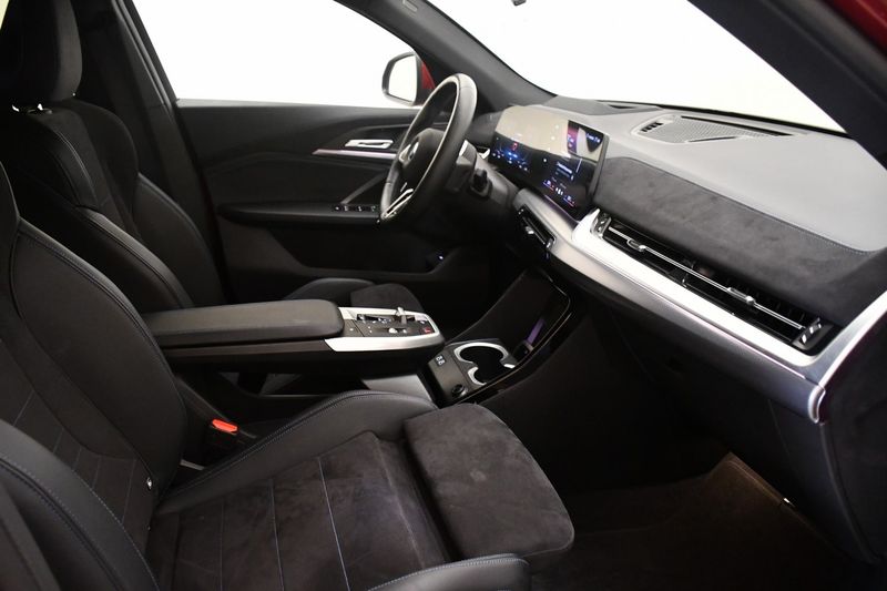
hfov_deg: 67.4
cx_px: 444
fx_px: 665
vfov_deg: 47.9
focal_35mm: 27
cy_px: 296
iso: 5000
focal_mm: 18
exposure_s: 1/60
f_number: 3.5
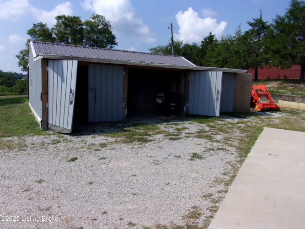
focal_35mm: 28
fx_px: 247
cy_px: 114
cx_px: 152
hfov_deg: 63.5
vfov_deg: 49.7
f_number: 10.8
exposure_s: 1/320
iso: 200
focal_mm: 5.1
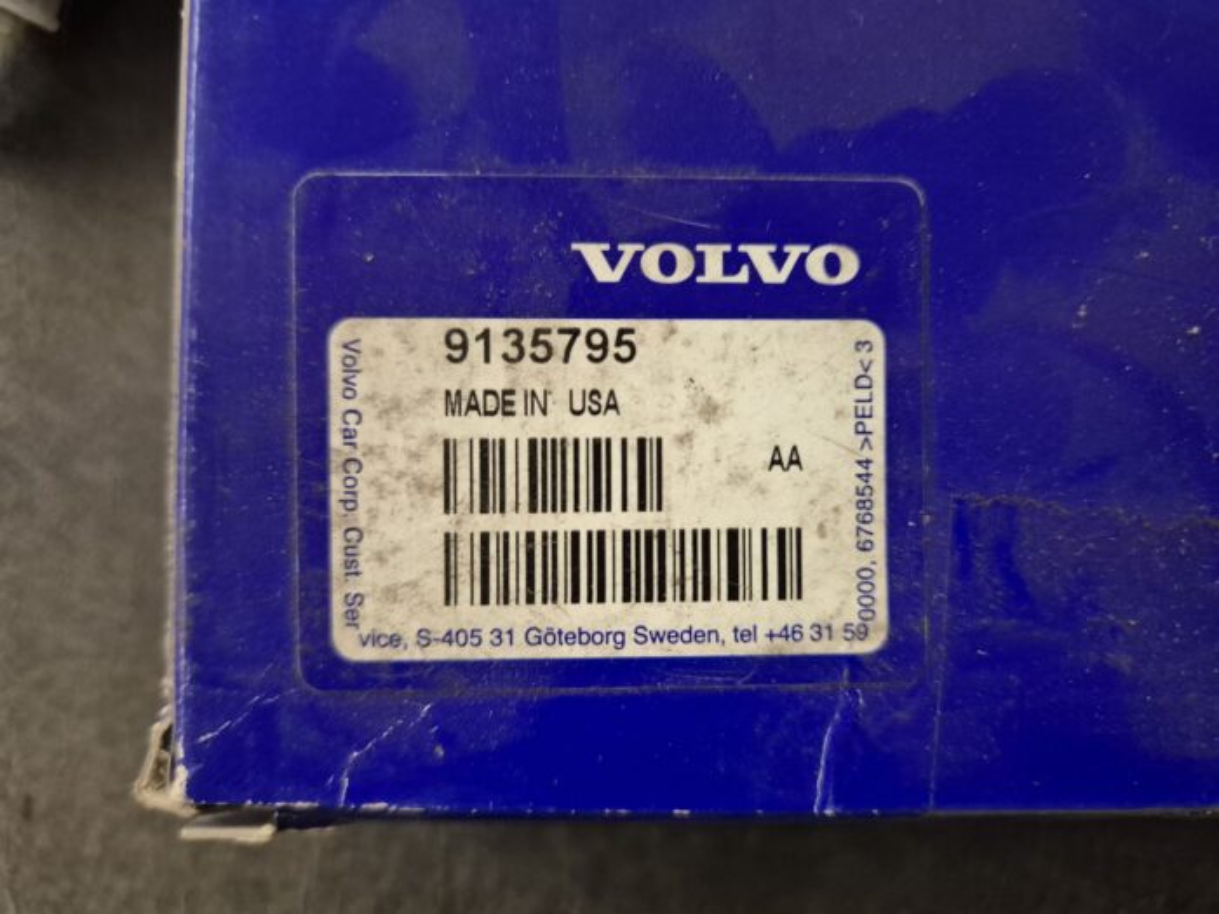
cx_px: 610
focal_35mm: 23
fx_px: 810
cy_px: 457
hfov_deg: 73.9
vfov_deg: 58.9
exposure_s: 1/100
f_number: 1.8
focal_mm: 5.4
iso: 1000
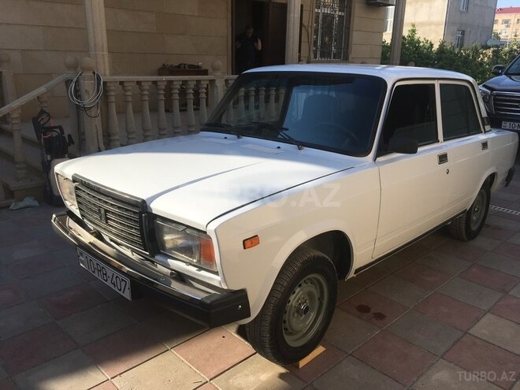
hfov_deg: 61.7
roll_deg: -0.3
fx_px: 436
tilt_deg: -13.7
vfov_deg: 48.2
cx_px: 260
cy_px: 195
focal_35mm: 29
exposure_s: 1/845
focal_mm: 4.15
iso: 25
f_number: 2.2
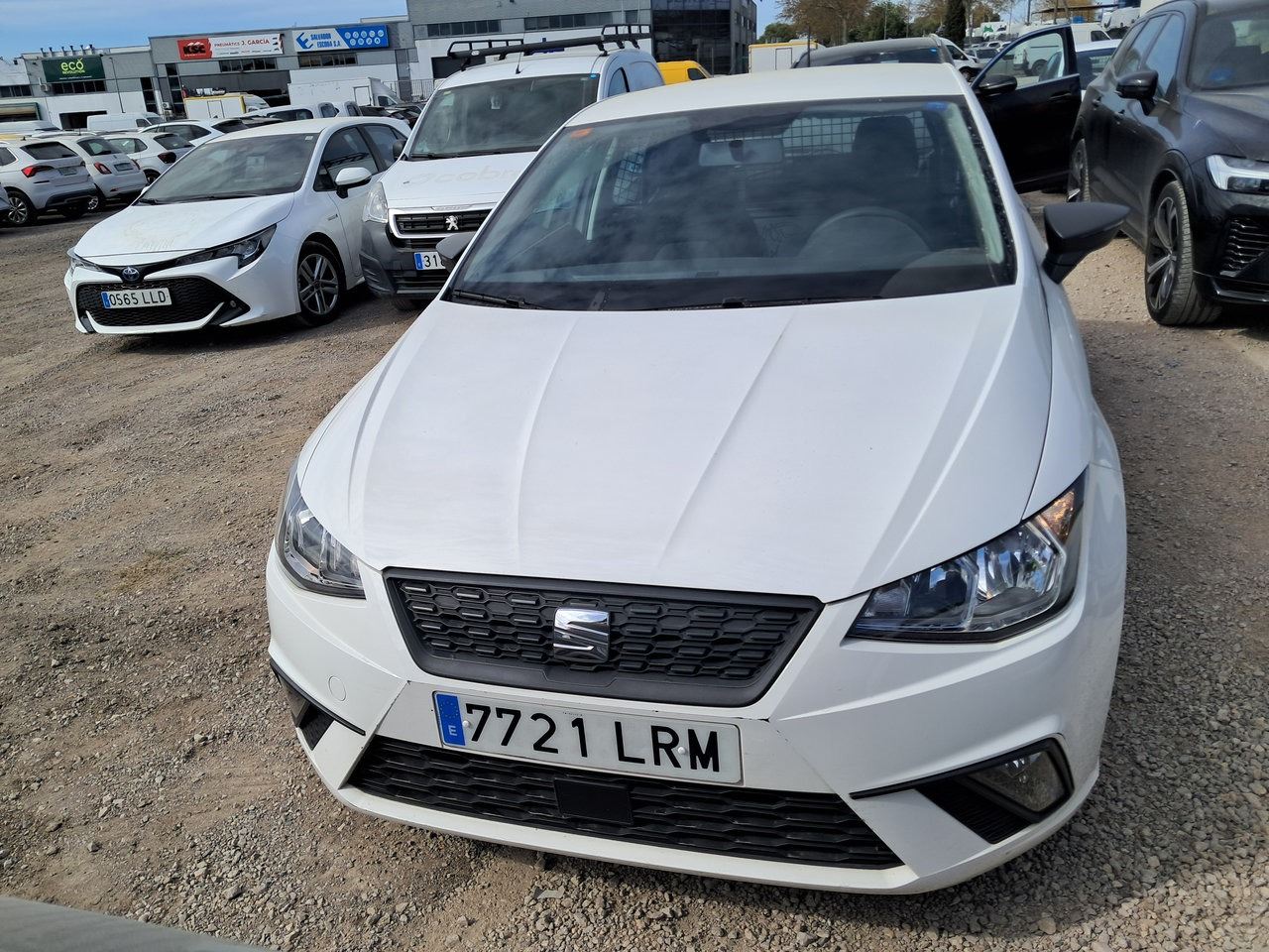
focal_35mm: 27
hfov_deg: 65.3
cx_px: 634
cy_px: 476
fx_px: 990
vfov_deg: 51.4
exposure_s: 1/827
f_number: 1.8
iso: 50
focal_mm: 4
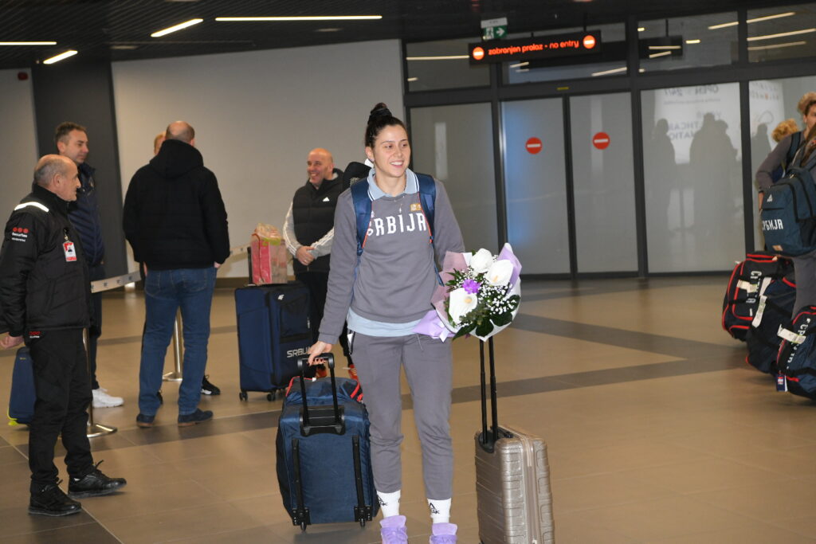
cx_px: 408
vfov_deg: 19.5
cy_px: 272
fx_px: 1587
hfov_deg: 28.8
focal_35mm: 70
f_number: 5
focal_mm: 70
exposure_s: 1/200
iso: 2000
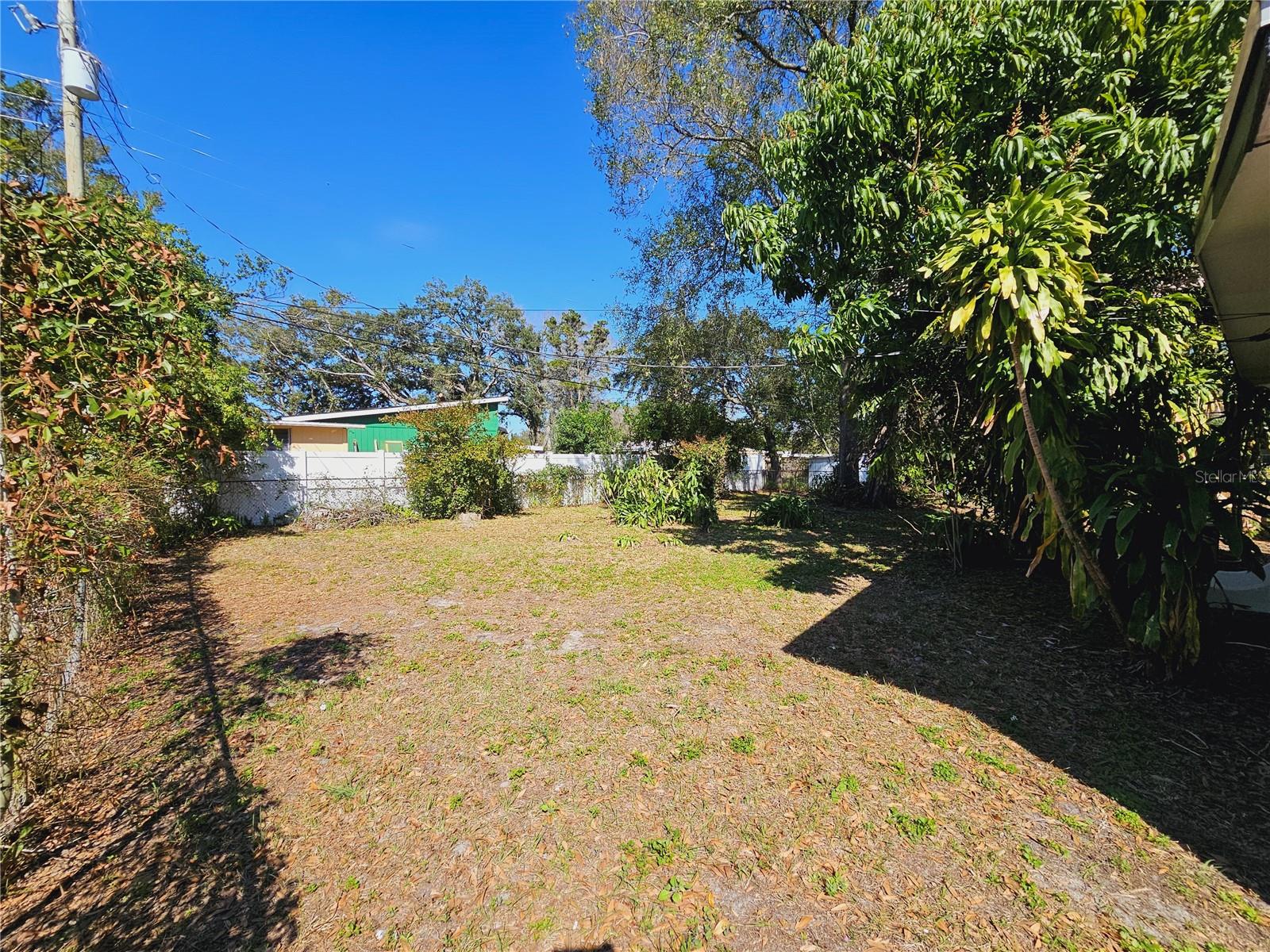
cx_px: 635
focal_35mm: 13
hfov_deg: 106.2
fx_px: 477
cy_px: 476
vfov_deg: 89.9
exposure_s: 1/1809
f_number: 2.2
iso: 50
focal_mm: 2.2
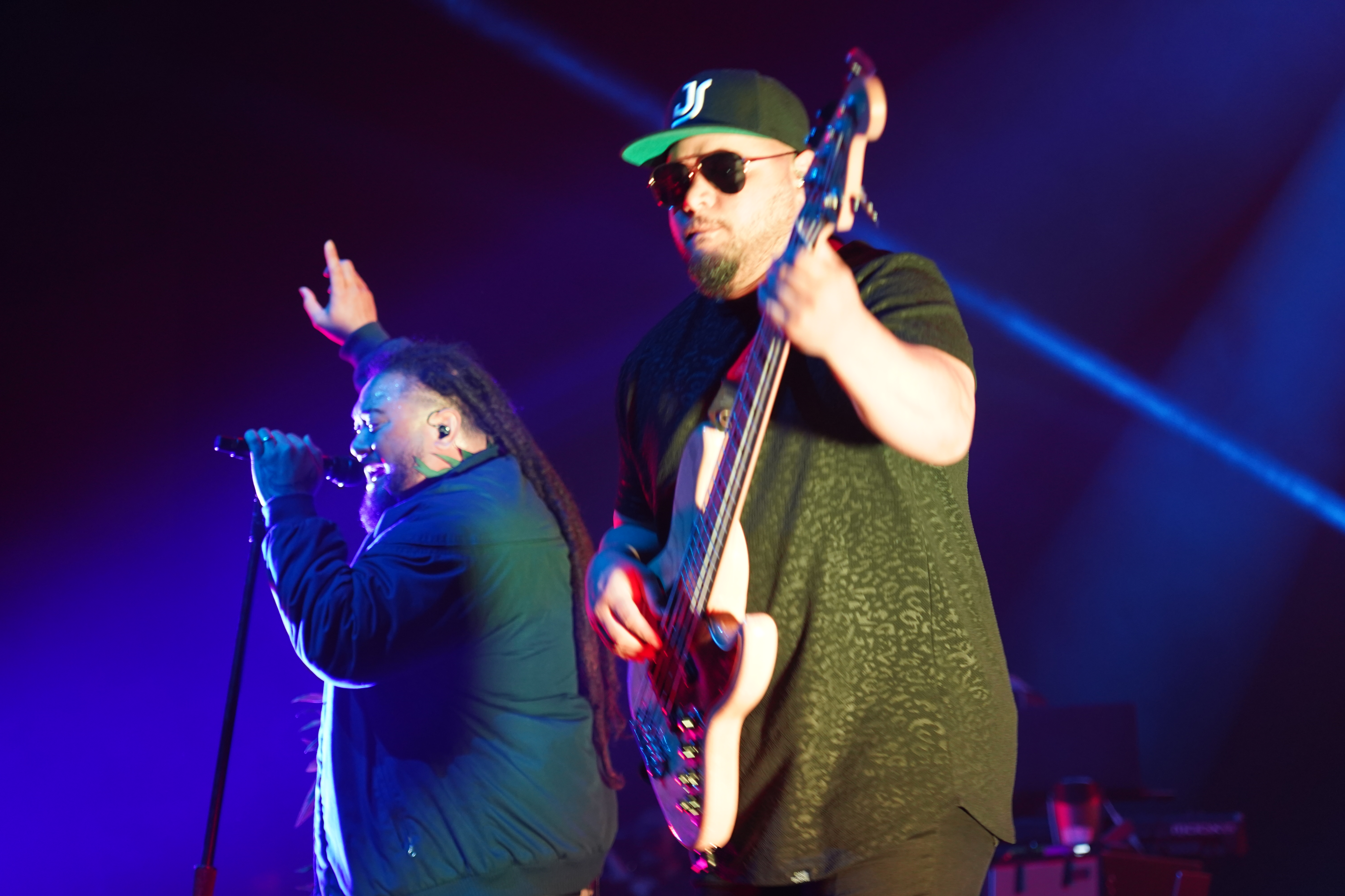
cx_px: 672
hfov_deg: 19.5
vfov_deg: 13.0
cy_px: 448
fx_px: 3923
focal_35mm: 105
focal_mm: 105
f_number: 4
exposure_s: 1/125
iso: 2000
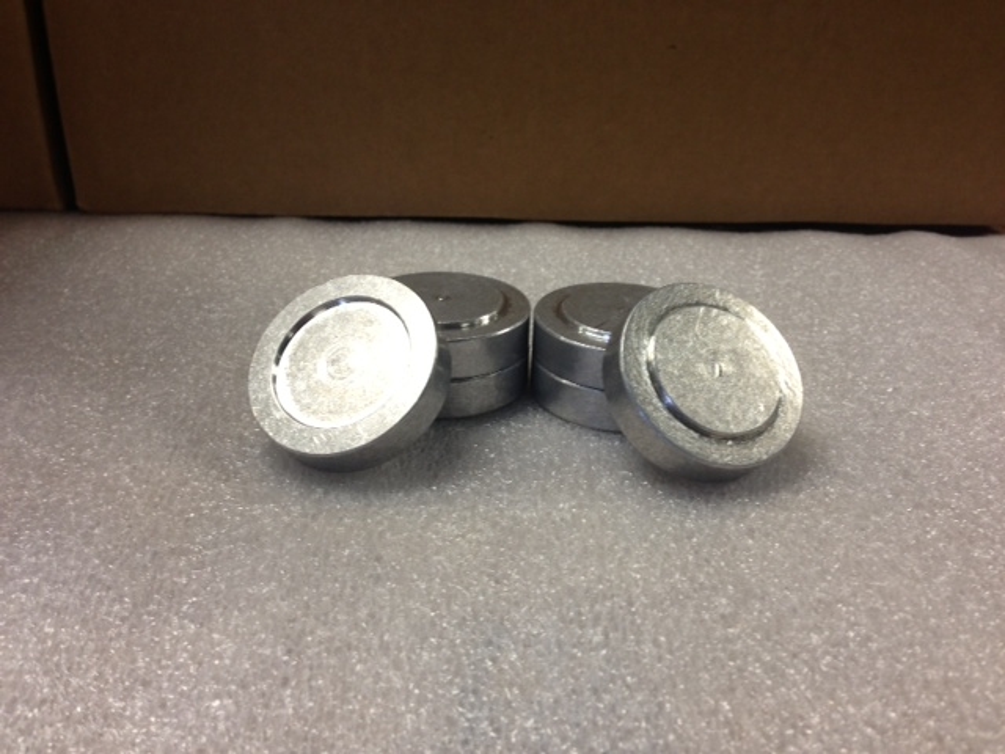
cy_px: 377
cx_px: 502
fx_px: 958
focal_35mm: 33
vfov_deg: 42.9
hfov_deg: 55.4
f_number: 2.4
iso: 50
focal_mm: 4.13
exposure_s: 1/20
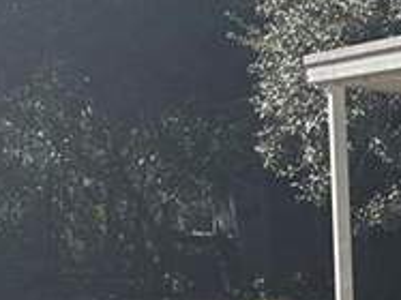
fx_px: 1586
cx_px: 778
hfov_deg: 12.8
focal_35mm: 137
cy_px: 334
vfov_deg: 10.7
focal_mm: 6.86
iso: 80
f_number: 1.78
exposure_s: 1/2469
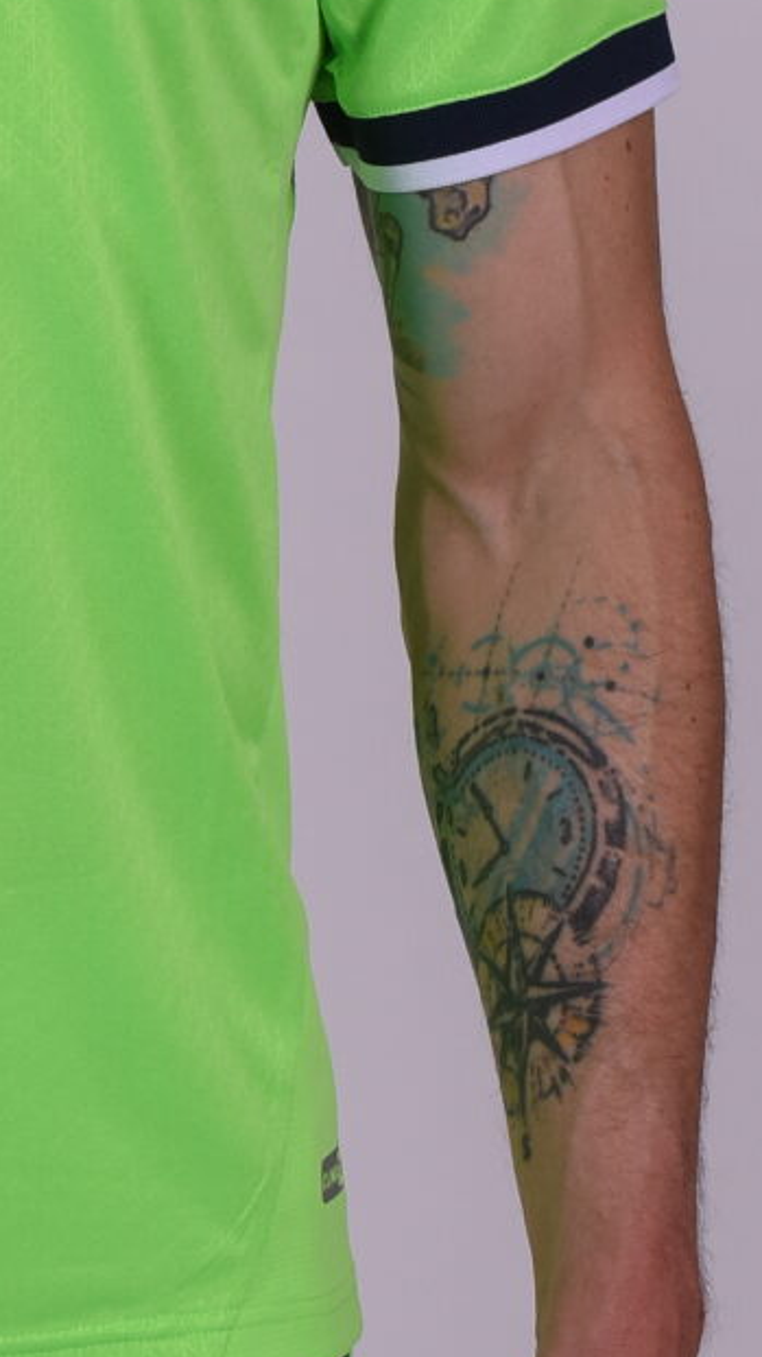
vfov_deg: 10.0
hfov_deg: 5.6
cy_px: 369
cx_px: -355
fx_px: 7764
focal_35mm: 216
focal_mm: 50
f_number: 11
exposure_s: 1/100
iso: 640
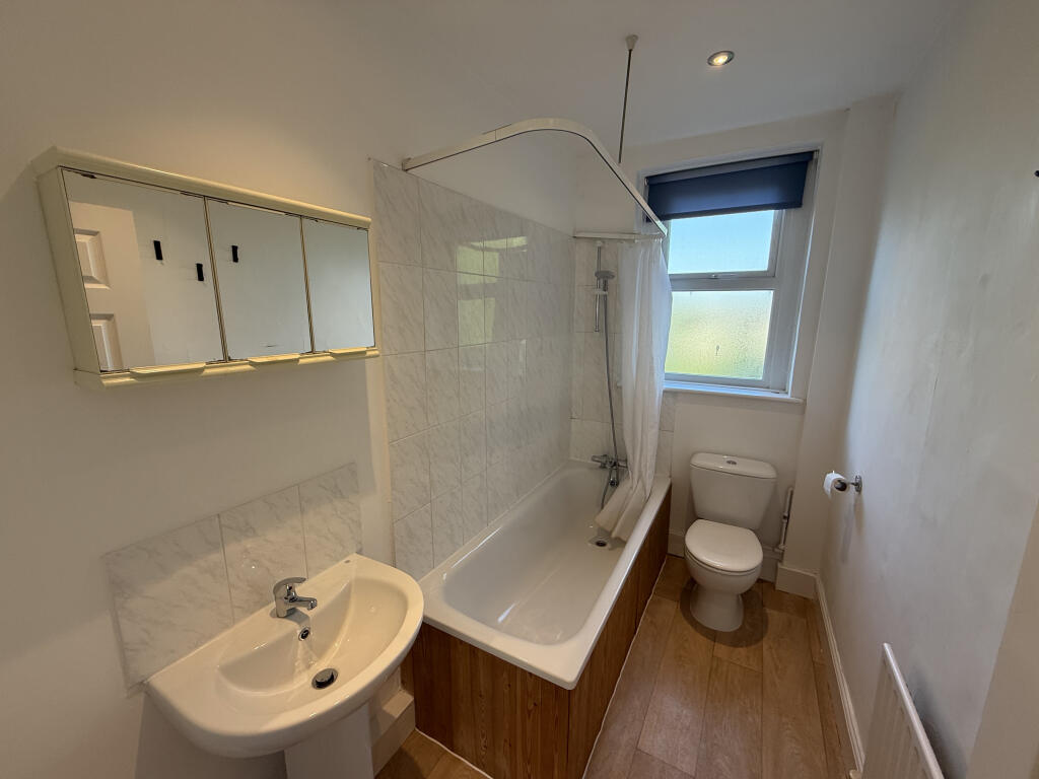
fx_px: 420
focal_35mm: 14
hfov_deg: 102.1
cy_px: 390
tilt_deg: -10.3
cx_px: 520
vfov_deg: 85.7
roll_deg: -0.5
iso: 125
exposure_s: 1/121
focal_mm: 2.22
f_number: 2.2
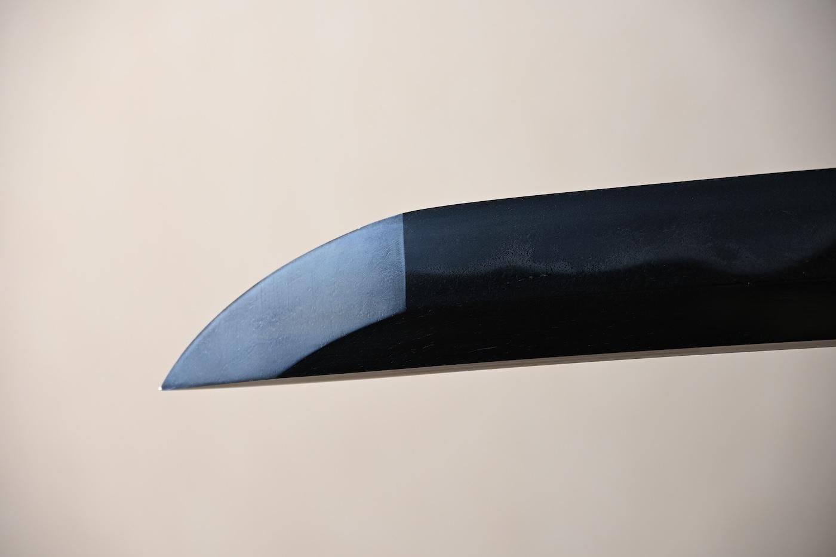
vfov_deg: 9.3
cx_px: 418
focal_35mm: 147
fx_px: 3413
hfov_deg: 14.0
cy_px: 278
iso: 100
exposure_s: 1/3
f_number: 5.6
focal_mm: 98
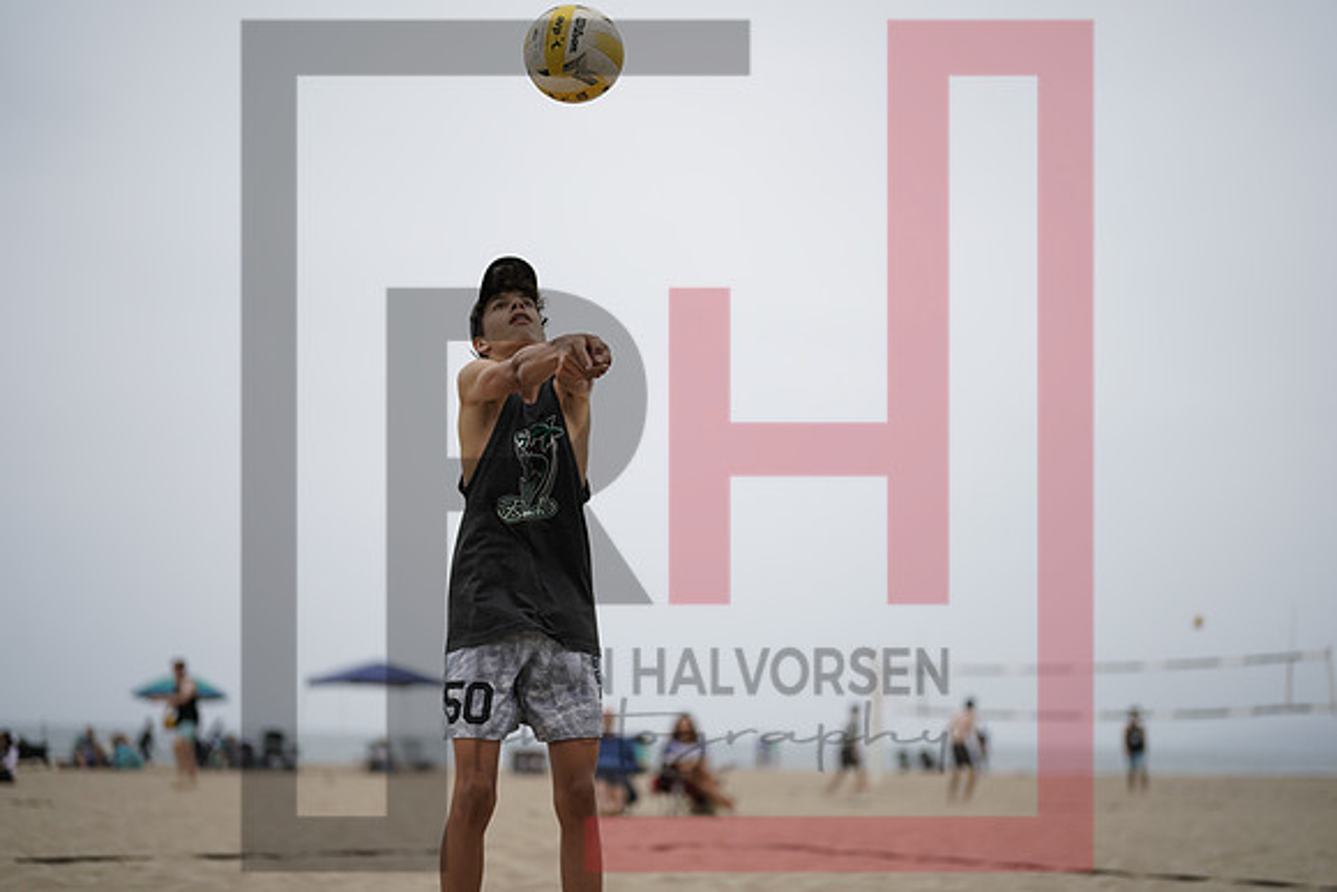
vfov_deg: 27.0
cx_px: 668
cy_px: 446
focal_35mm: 50
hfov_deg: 39.6
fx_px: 1857
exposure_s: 1/3200
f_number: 1.2
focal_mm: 50
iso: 100
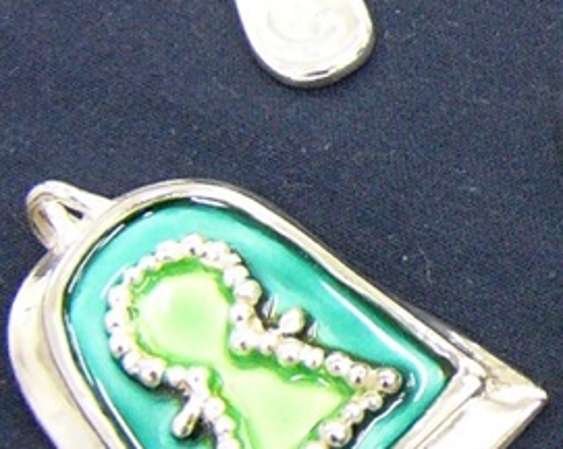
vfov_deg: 15.2
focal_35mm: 101
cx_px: 765
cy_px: 168
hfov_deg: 17.6
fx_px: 1681
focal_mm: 4.6
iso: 200
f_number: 2.8
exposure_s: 1/25
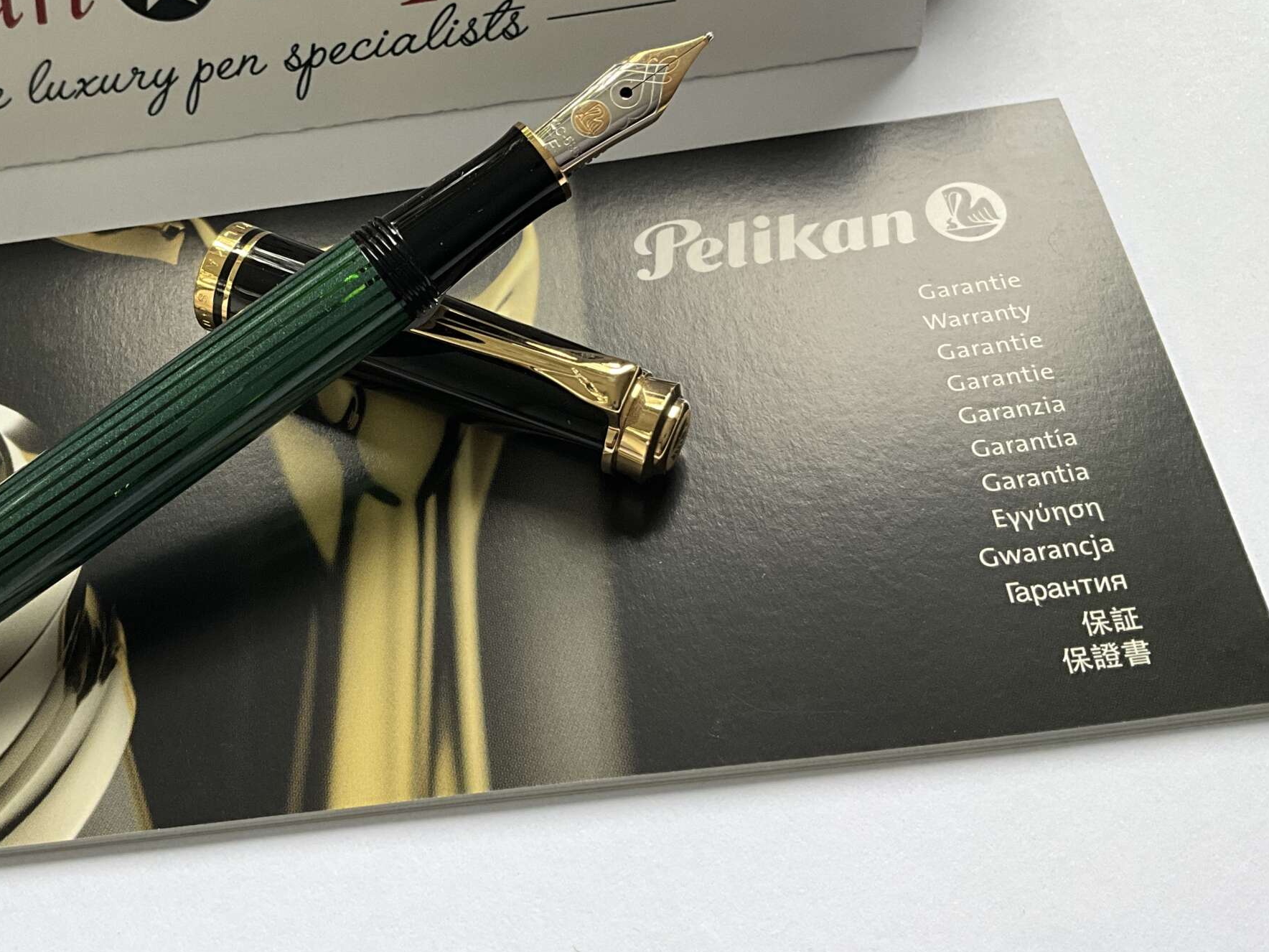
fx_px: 1540
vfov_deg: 34.2
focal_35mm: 42
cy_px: 370
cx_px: 410
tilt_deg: -56.9
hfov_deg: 44.1
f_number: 1.8
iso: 64
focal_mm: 3
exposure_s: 1/106
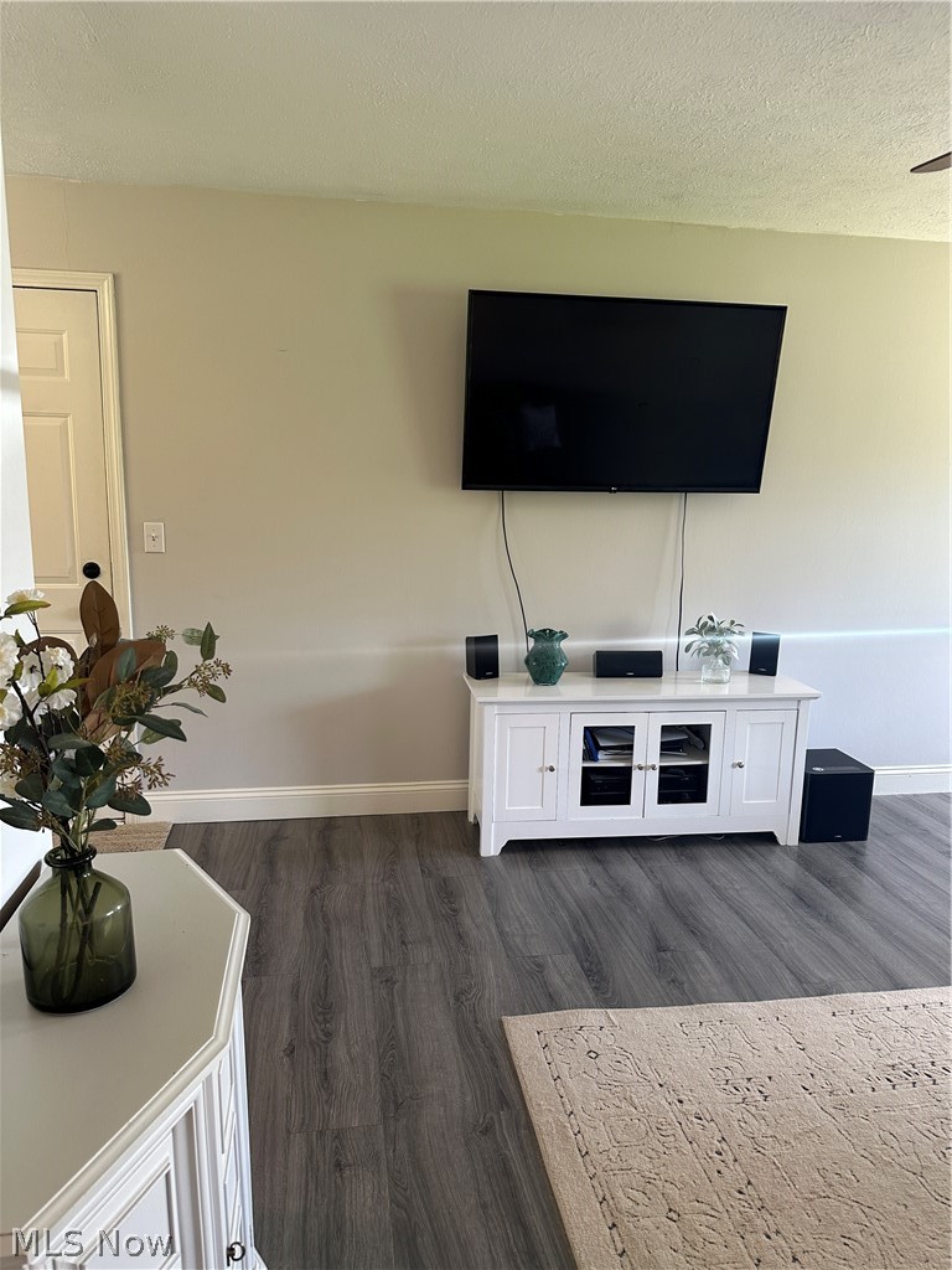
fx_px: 880
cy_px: 635
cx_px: 476
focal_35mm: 24
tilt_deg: -10.7
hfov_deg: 56.8
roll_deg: -1.2
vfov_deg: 71.6
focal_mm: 6.86
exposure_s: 1/60
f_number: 1.78
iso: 125
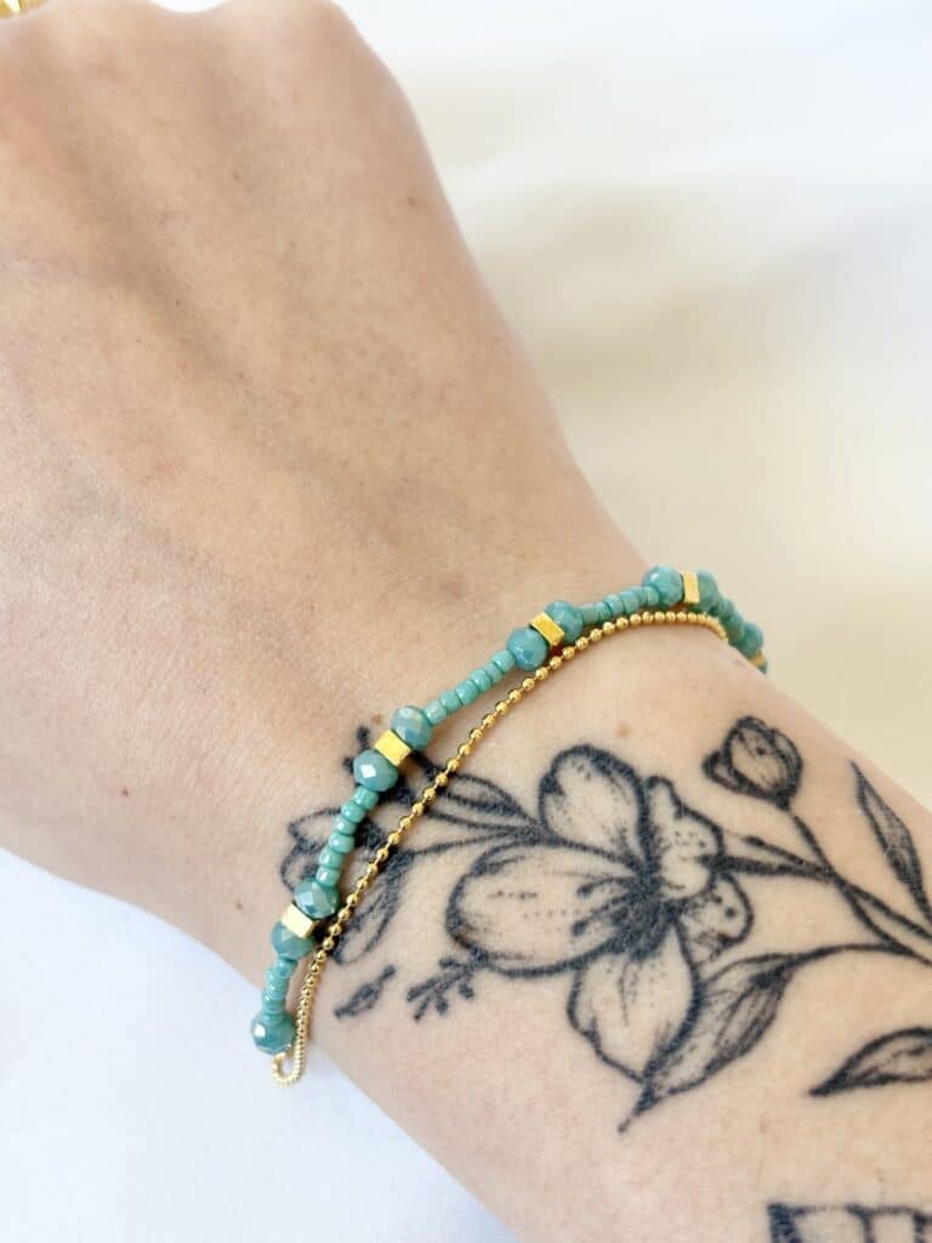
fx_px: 1867
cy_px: 622
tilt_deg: -61.5
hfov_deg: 28.0
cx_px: 466
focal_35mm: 52
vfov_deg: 36.8
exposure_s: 1/86
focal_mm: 5.96
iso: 50
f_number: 1.6
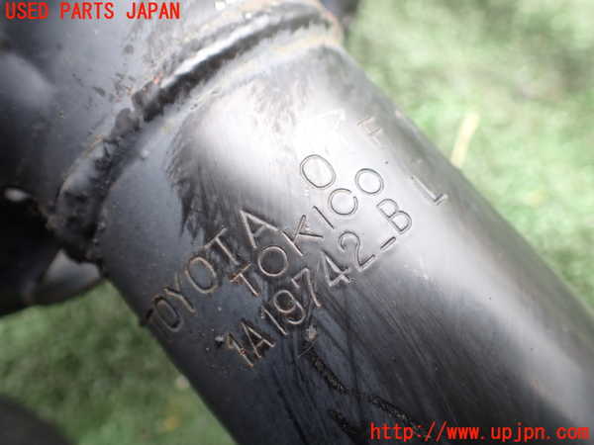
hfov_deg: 60.0
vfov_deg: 46.8
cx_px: 297
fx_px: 515
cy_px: 222
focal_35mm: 30
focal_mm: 5.4
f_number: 2.3
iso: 160
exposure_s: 1/125
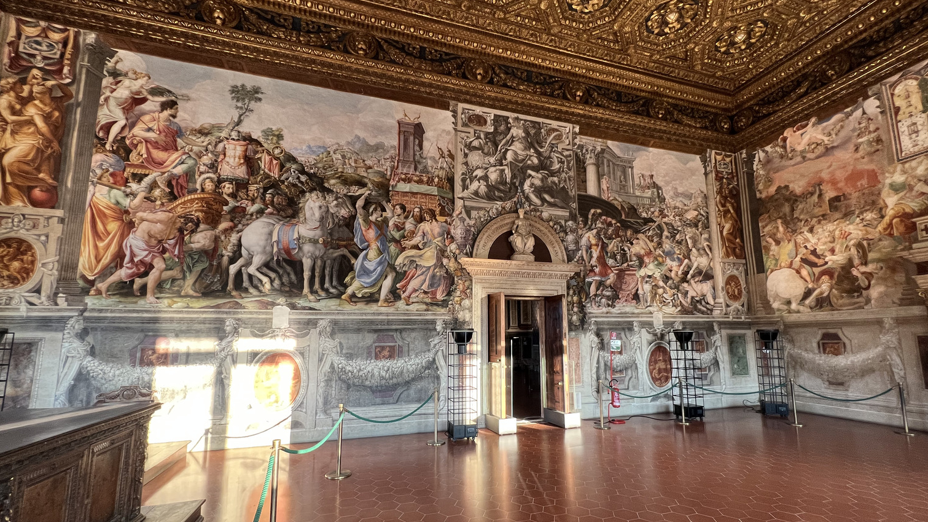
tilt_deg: +6.7
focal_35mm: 15
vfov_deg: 70.3
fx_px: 369
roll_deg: +0.6
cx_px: 485
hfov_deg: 102.9
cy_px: 291
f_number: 1.8
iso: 250
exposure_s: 1/101
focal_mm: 1.57
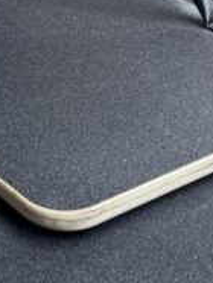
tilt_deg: -1.3
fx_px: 1080
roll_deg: +0.6
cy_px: -411
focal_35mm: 132
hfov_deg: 11.1
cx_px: -20
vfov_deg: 11.9
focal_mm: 6.76
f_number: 1.78
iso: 125
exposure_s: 1/50
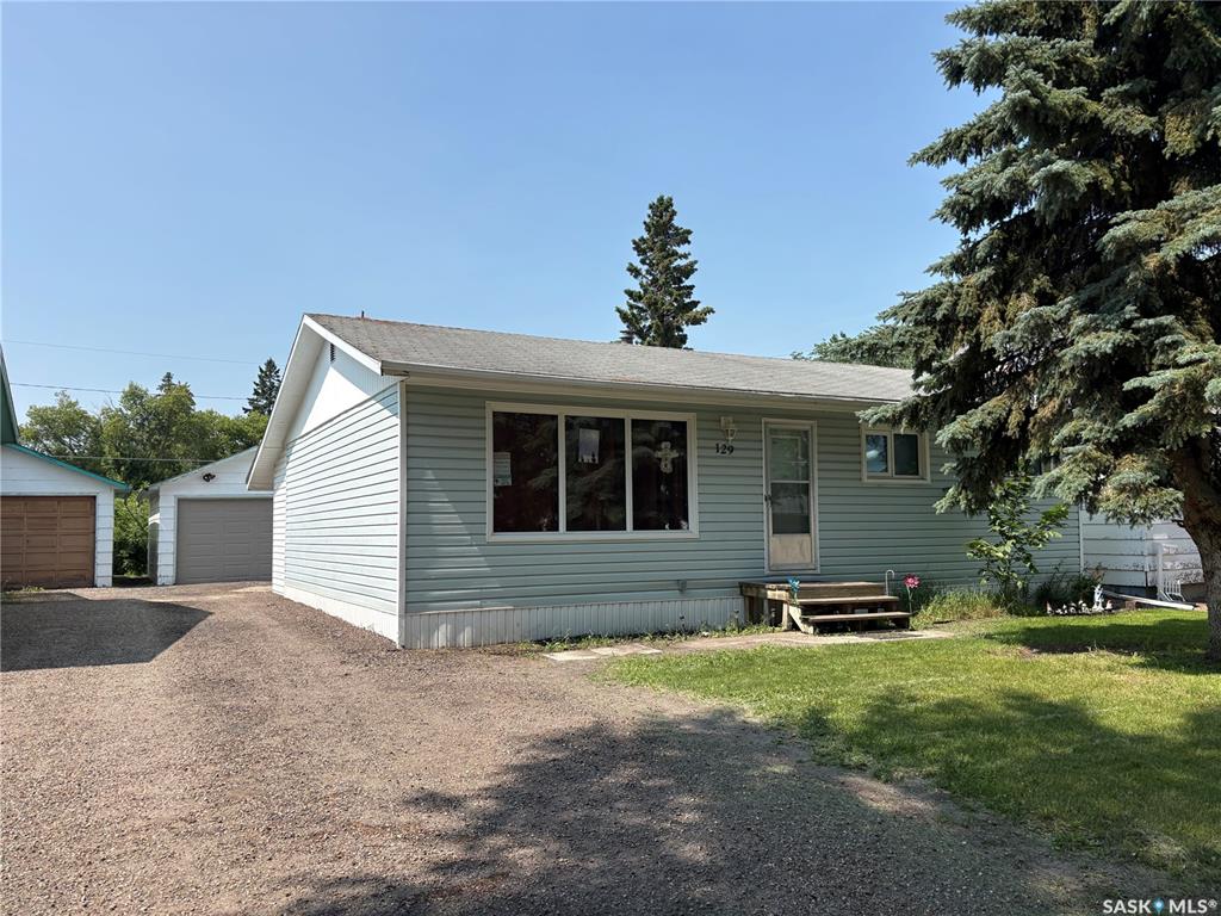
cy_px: 458
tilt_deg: +4.8
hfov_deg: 67.3
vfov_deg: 53.1
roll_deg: +1.2
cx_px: 610
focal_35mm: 26
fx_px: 917
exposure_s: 1/3279
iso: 50
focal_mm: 5.96
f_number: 1.6
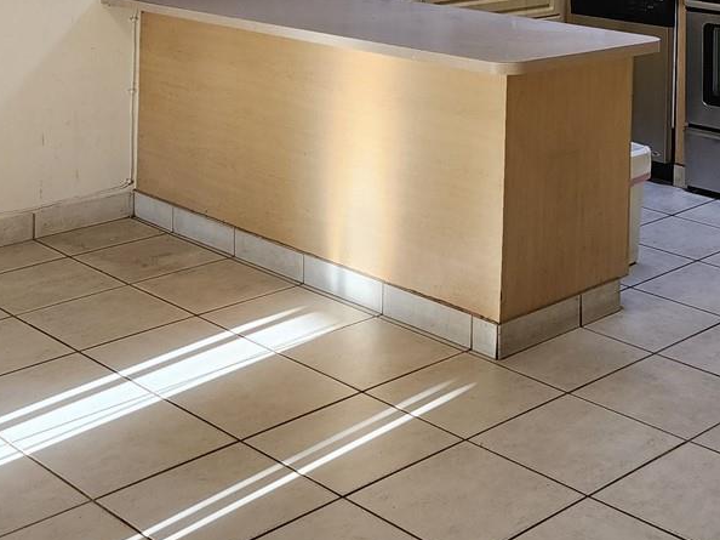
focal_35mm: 62
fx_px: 1289
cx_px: 508
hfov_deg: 30.8
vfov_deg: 21.8
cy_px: -113
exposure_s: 1/120
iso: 125
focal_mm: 6.4
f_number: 1.8
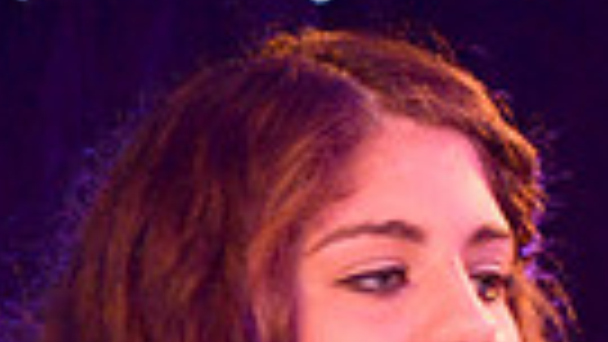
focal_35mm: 548
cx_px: 464
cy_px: 976
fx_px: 8832
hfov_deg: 3.9
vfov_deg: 2.2
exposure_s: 1/60
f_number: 5.6
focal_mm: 105
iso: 800
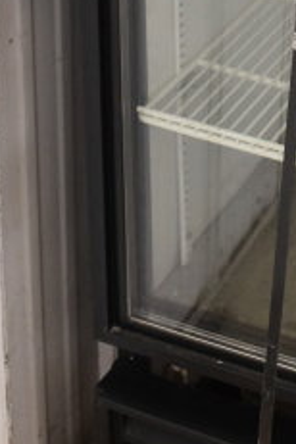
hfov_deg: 12.3
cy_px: -193
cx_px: 425
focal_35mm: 107
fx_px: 1320
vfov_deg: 17.4
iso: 1100
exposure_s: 1/30
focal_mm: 18
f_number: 3.5
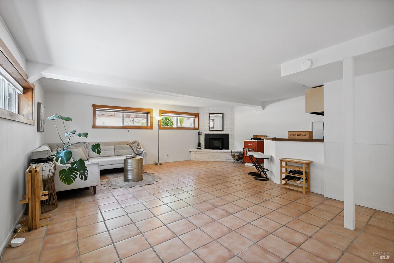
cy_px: 132
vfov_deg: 73.7
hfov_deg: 96.7
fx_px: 175
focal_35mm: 16
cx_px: 197
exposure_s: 1/25
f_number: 9
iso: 800
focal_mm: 16
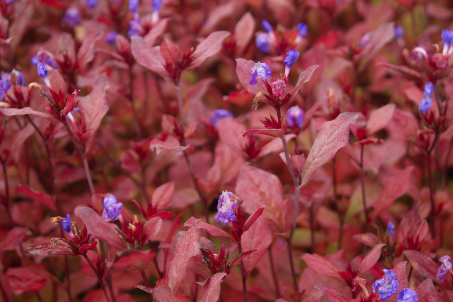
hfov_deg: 24.6
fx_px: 1038
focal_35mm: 82
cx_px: 226
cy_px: 151
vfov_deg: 16.6
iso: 160
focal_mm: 55
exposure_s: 1/100
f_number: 5.6
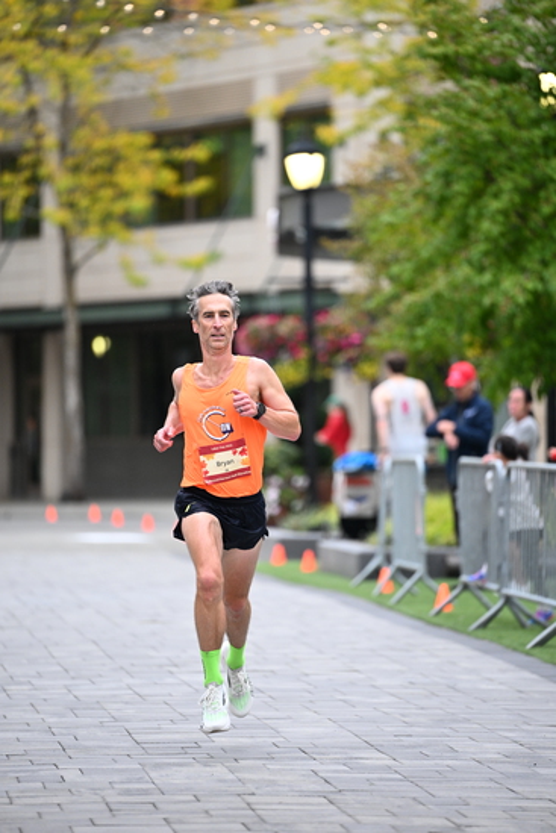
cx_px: 278
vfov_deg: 10.3
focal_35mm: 200
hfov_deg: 6.9
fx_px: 4630
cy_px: 416
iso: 1600
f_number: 2.8
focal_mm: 200
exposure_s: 1/800
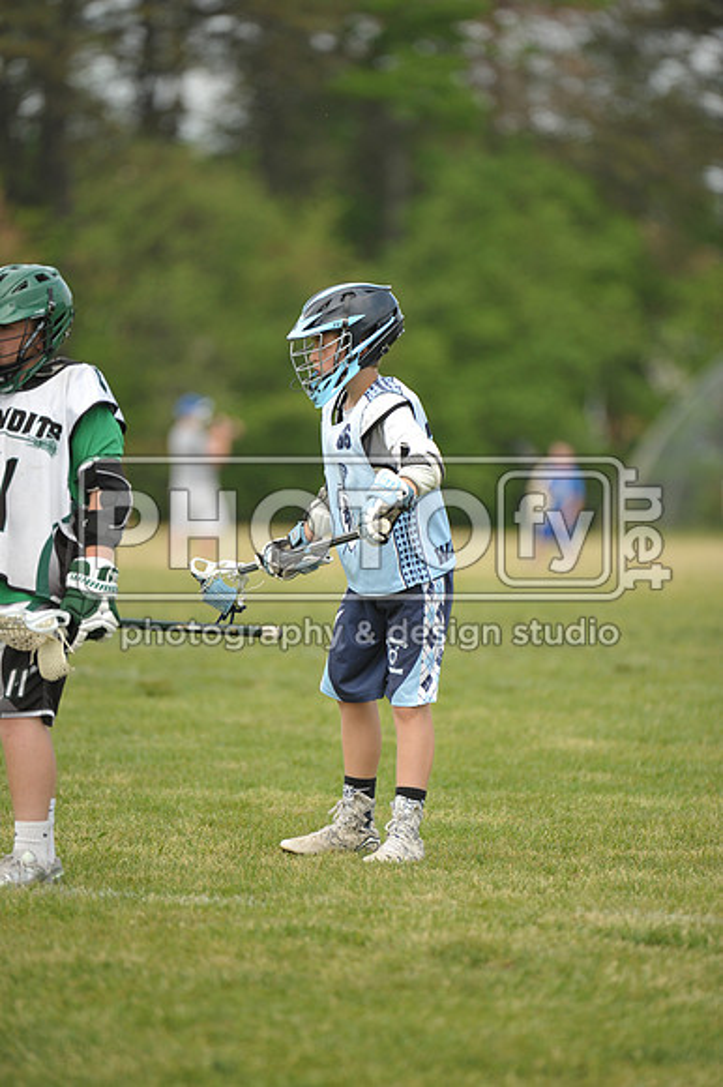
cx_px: 362
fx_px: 10254
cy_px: 544
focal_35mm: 340
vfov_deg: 6.1
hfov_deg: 4.0
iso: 800
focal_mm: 340
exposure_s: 1/2000
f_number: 4
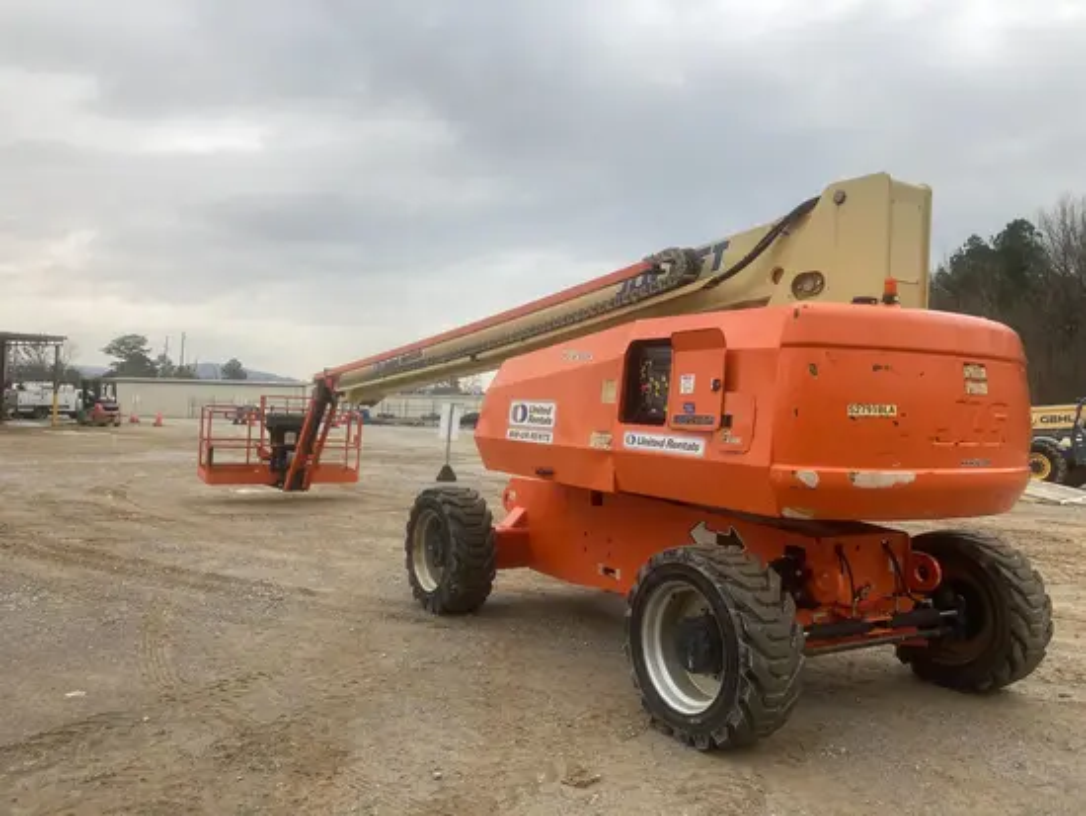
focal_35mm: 28
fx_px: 879
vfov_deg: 49.8
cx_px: 543
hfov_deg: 63.4
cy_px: 408
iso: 20
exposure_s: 1/129
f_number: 1.8
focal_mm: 3.99
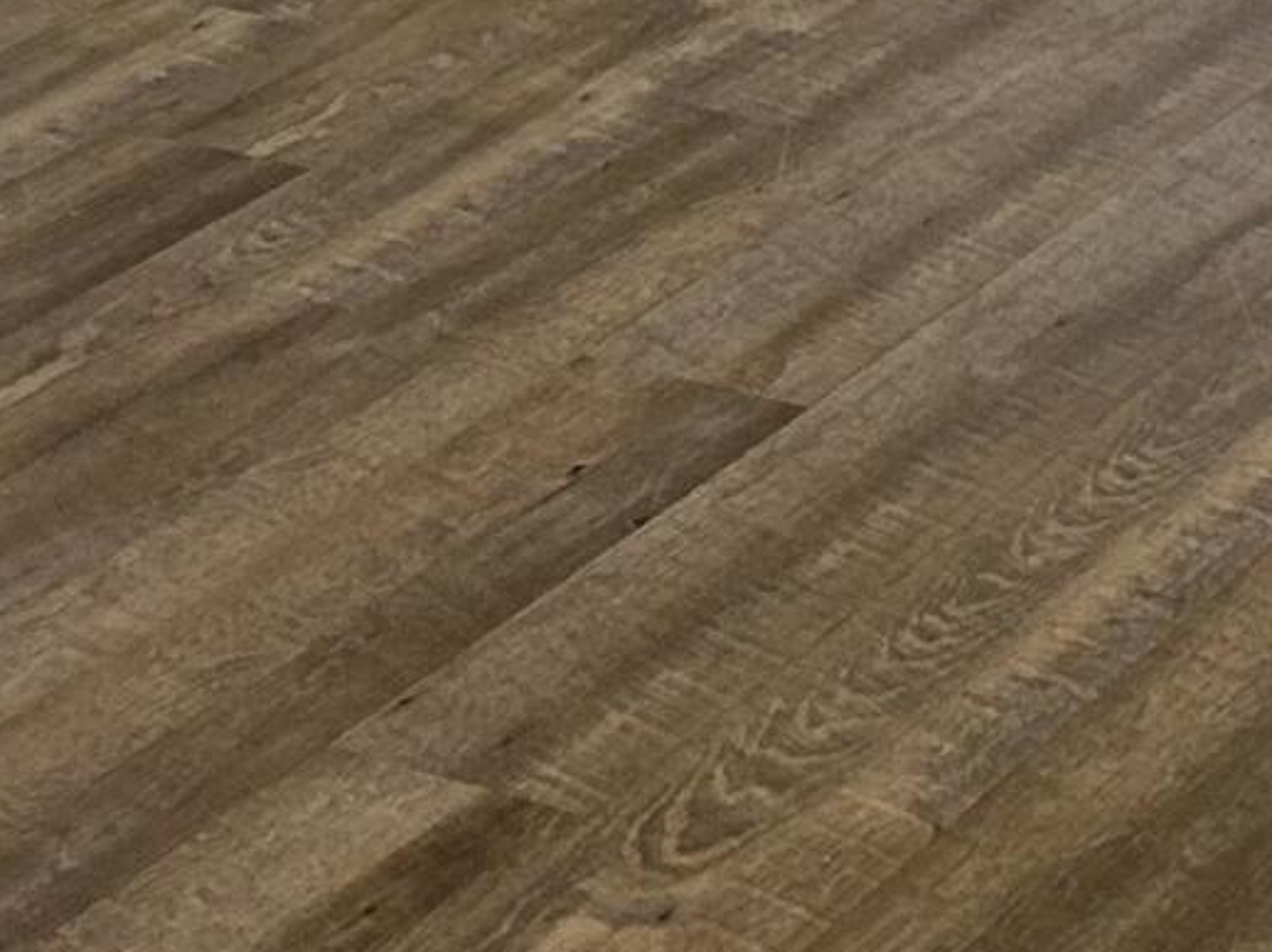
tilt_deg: -8.6
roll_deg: -0.7
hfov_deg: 13.0
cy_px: -1026
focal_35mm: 151
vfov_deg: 9.2
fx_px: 5545
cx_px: 1028
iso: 125
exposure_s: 1/120
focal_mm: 5.7
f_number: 1.5
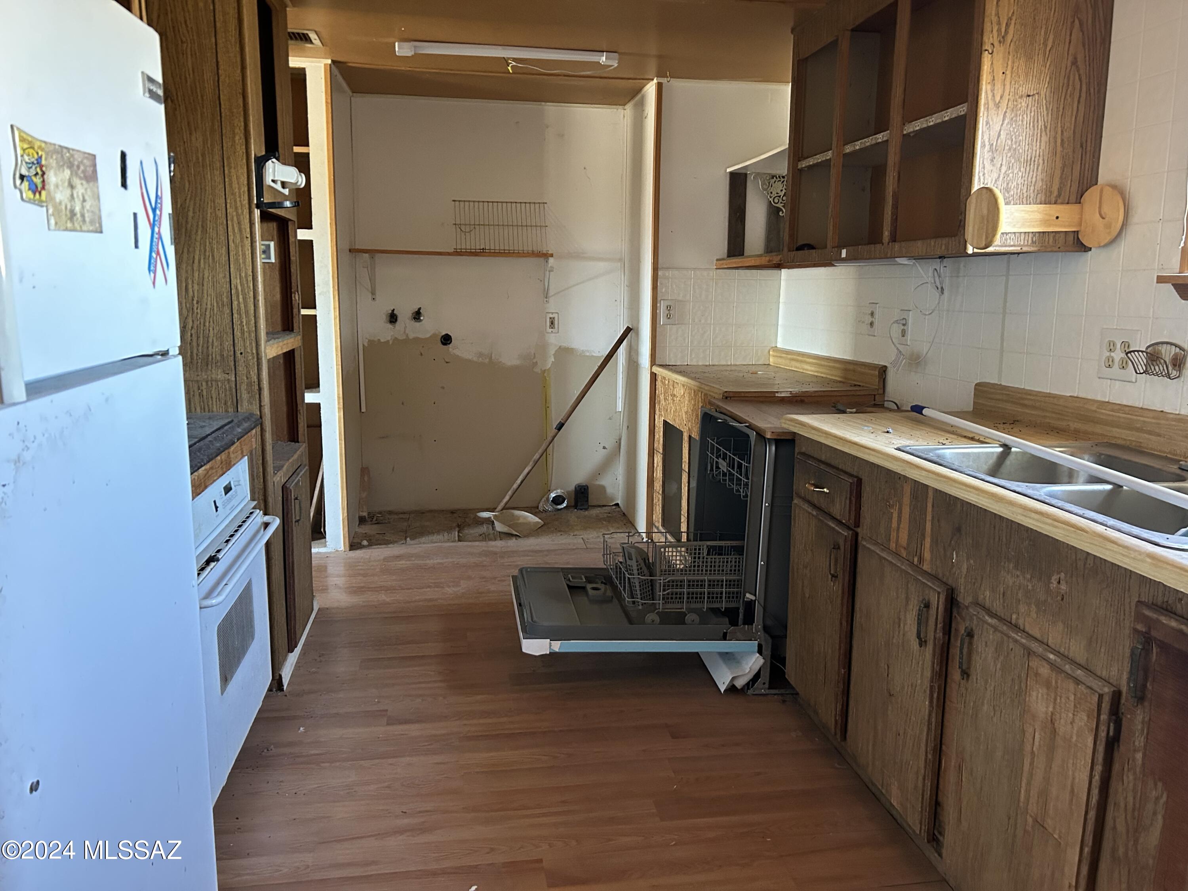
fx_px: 892
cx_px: 594
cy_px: 446
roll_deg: -0.5
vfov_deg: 53.1
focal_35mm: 26
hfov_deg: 67.3
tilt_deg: -9.2
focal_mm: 5.7
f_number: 1.5
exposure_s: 1/56
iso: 500
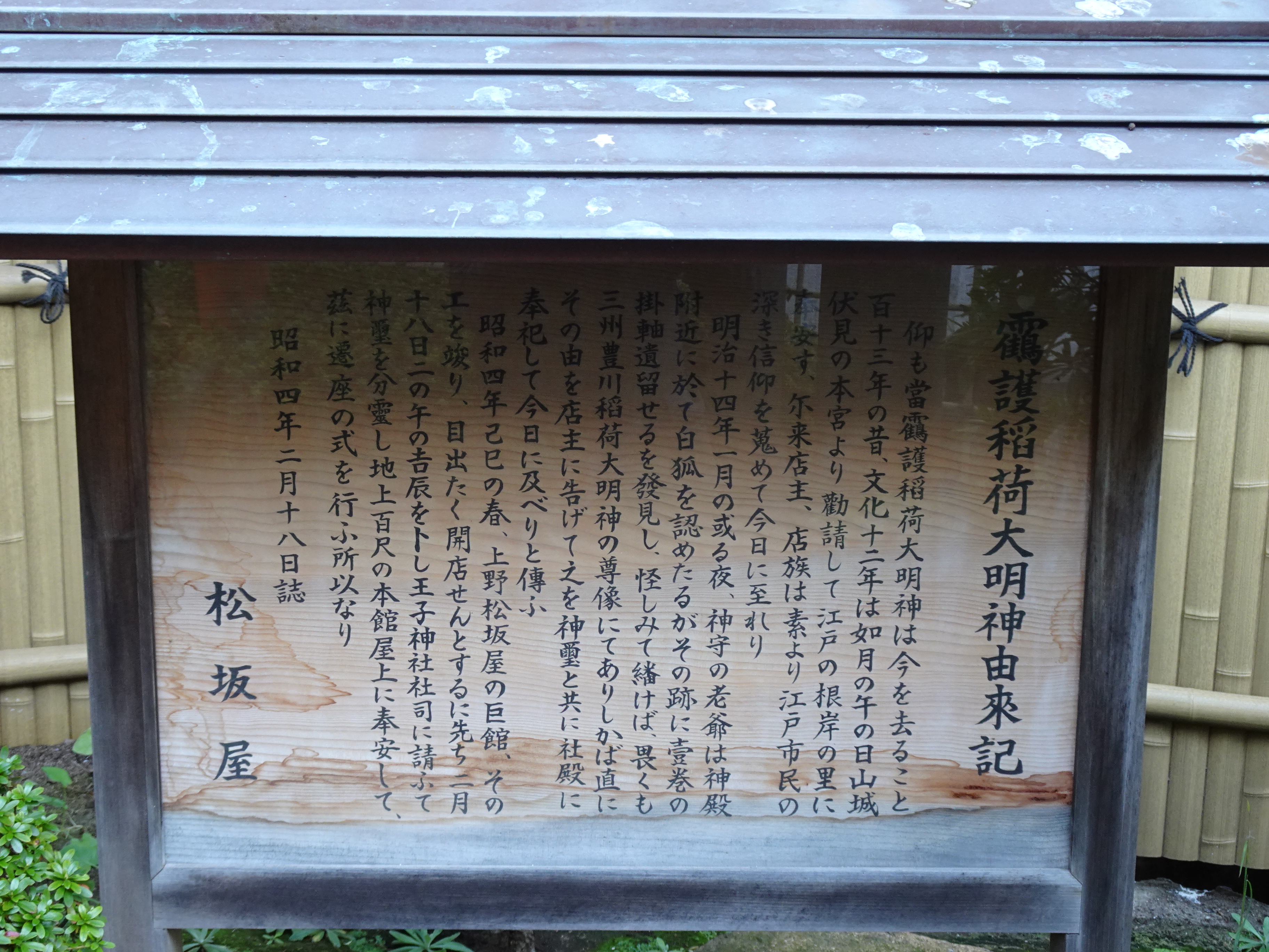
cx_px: 634
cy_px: 476
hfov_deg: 39.7
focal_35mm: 48
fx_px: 1760
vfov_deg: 30.3
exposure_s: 1/8
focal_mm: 7.79
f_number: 4.5
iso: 200
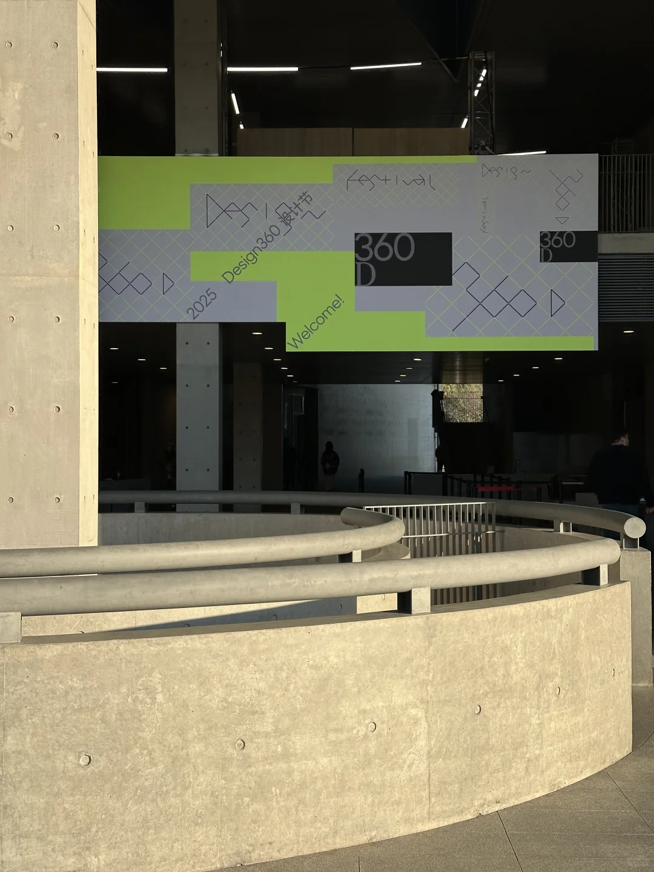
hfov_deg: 30.3
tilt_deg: +0.3
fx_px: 1209
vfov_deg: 39.7
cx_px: 327
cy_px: 436
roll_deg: +0.0
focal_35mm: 48
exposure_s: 1/2410
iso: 64
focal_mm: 6.86
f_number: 1.78
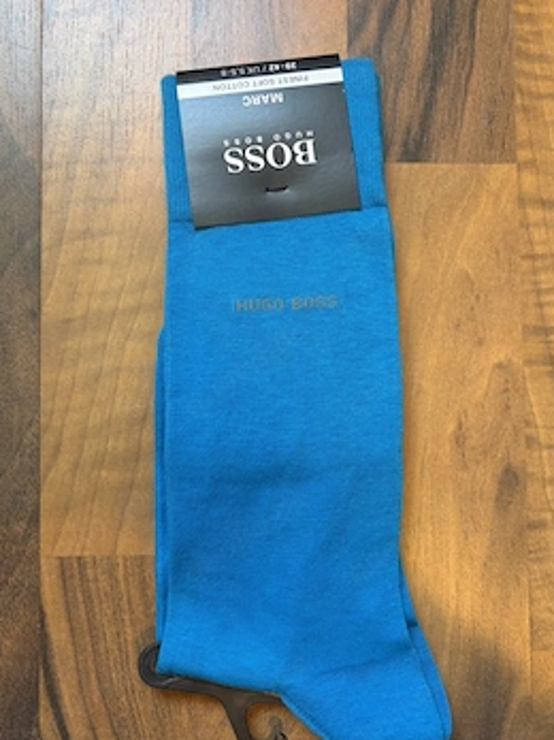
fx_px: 641
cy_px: 392
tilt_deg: -86.2
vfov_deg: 59.9
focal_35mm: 30
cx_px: 292
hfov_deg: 46.8
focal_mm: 5.96
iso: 80
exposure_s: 1/50
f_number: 1.6
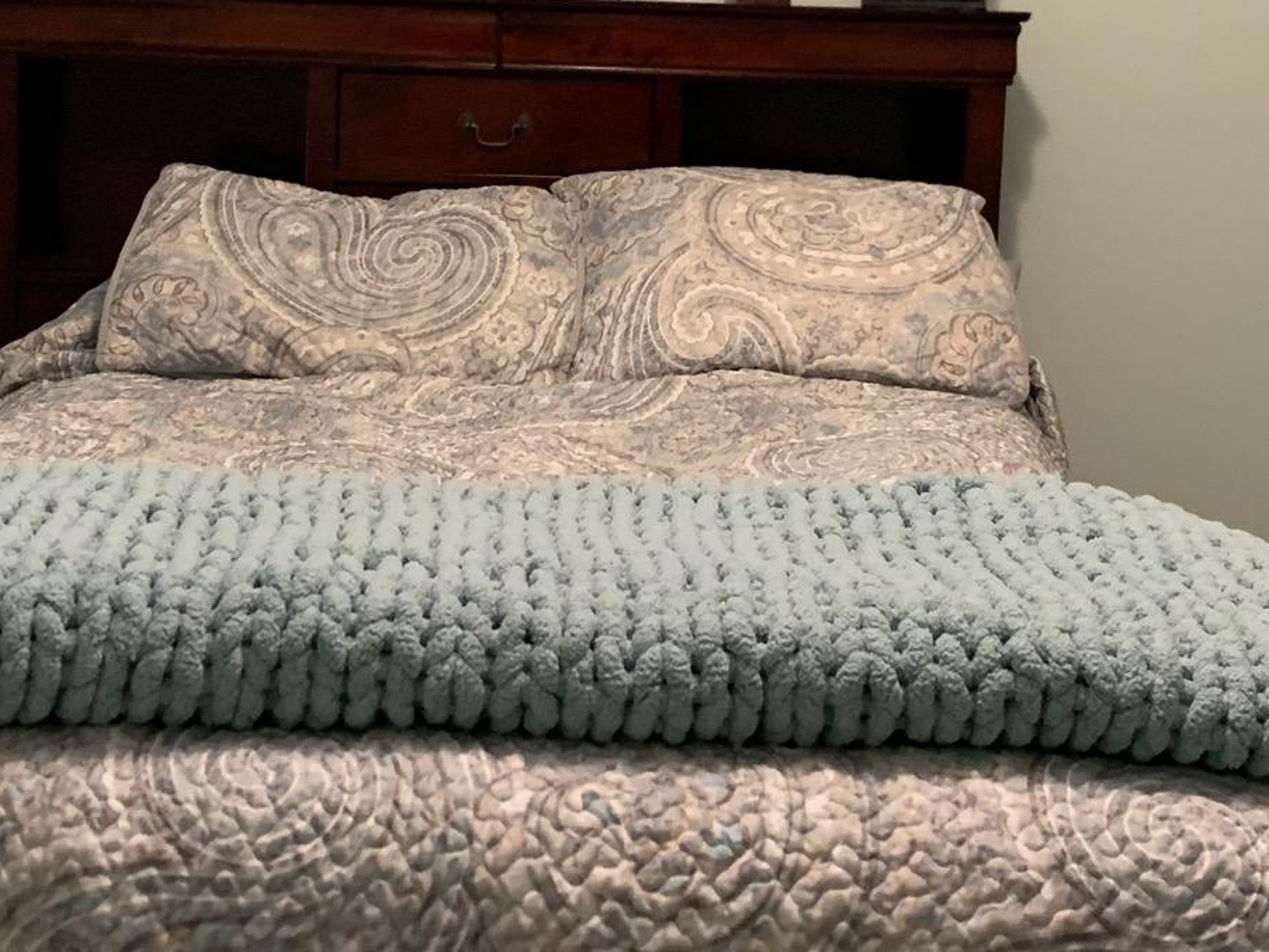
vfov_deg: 24.3
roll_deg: -2.2
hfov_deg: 32.6
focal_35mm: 59
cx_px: 500
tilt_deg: -5.1
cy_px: 165
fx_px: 2163
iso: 250
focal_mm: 4.25
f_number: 1.8
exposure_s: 1/40
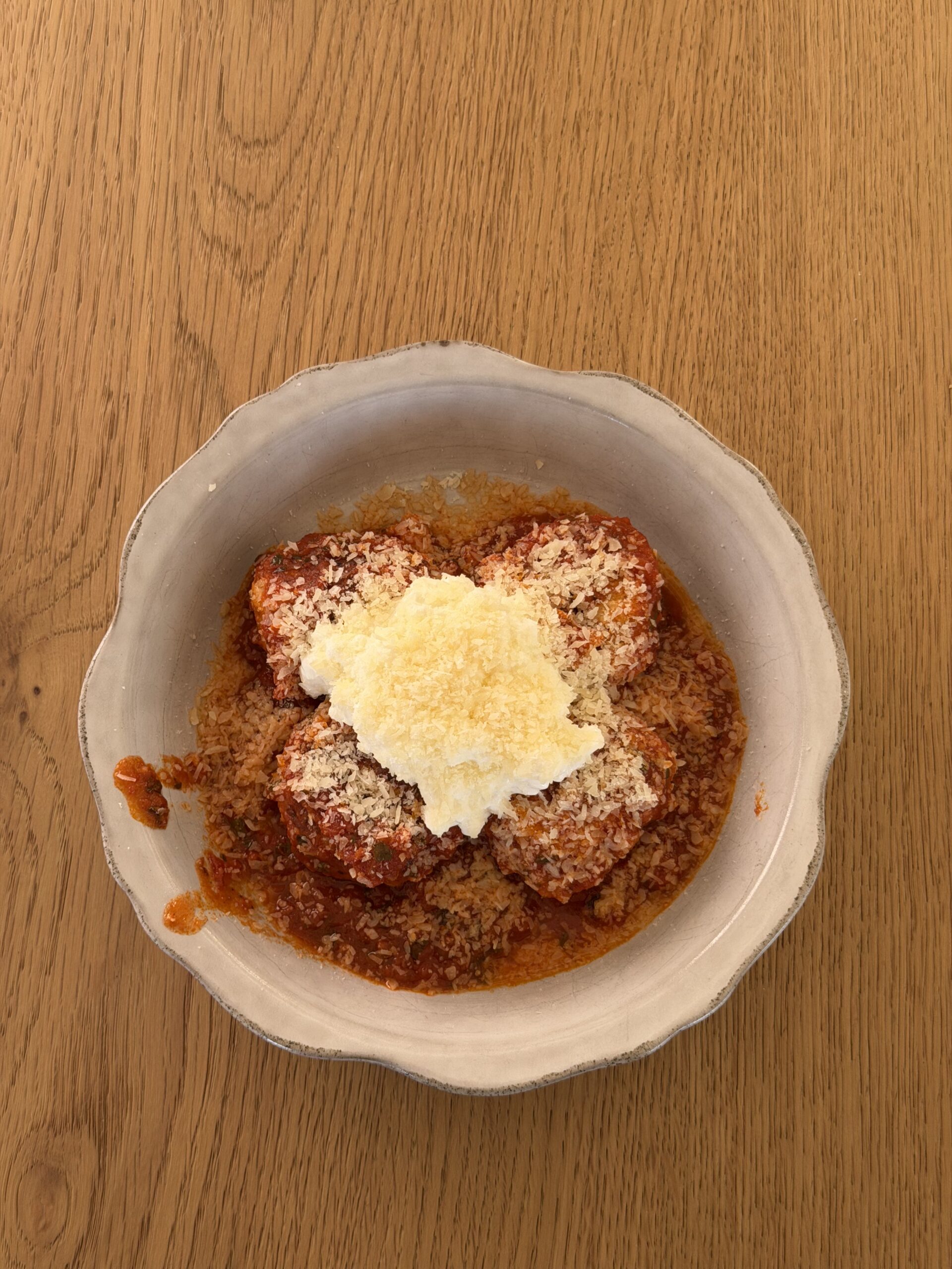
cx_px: 476
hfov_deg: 30.3
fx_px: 1760
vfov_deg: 39.7
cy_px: 634
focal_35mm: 48
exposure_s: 1/336
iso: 64
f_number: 1.78
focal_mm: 6.76
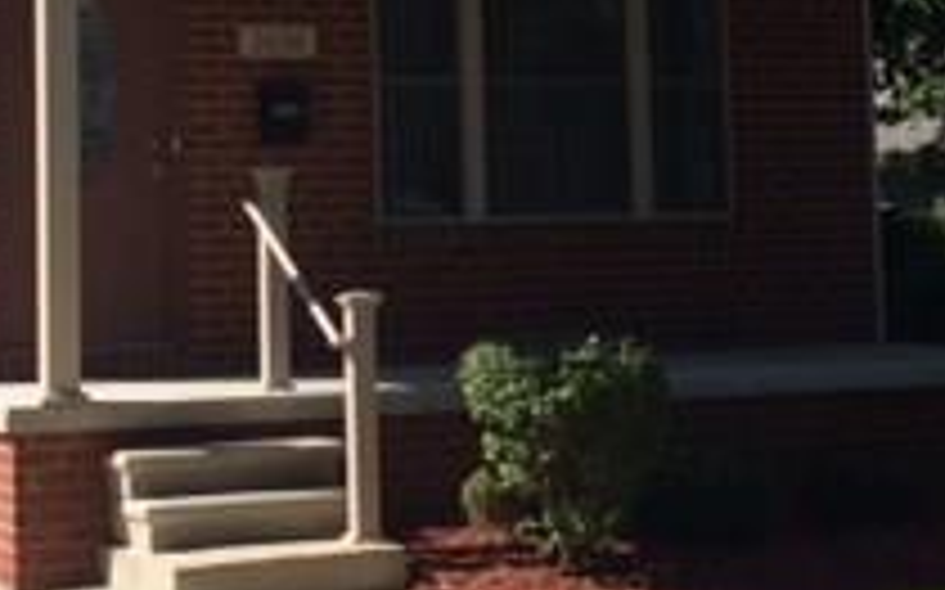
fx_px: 2497
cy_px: 54
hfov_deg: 21.4
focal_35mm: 97
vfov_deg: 13.3
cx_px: 477
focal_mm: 4.12
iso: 32
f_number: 2.2
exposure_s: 1/1580
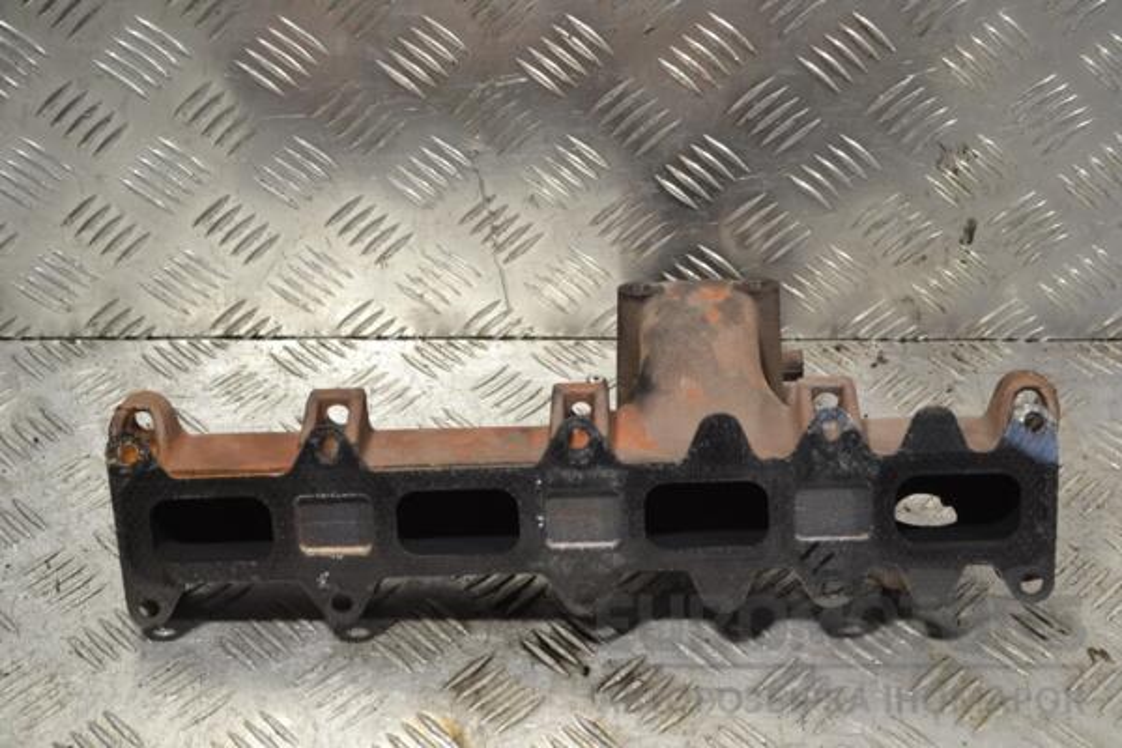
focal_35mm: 66
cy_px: 374
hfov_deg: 30.5
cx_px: 561
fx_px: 2057
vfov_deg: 20.6
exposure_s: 1/60
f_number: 5.3
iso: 400
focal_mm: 44
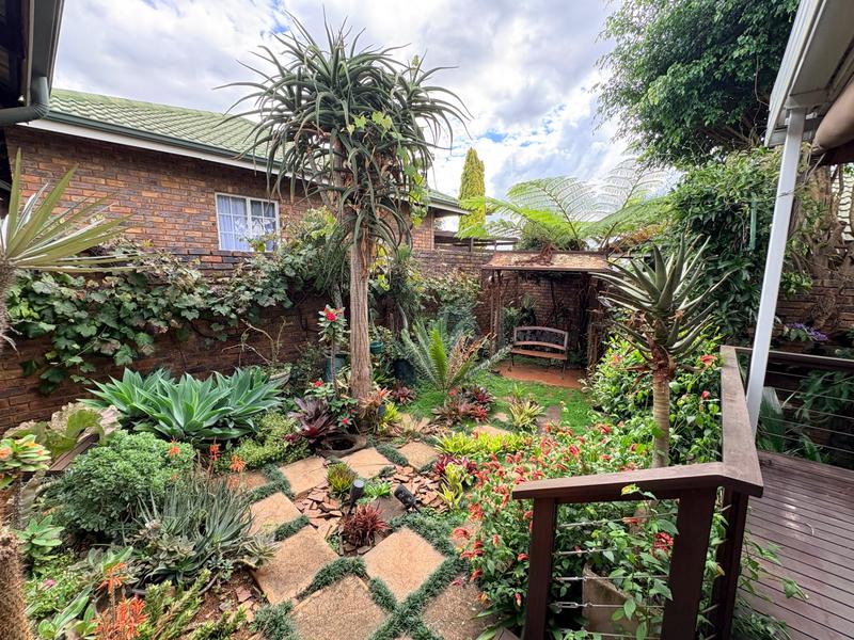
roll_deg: -0.1
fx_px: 345
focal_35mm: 14
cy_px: 320
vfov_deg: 85.7
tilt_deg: -8.8
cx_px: 427
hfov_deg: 102.1
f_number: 2.2
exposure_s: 1/177
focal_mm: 2.22
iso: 64
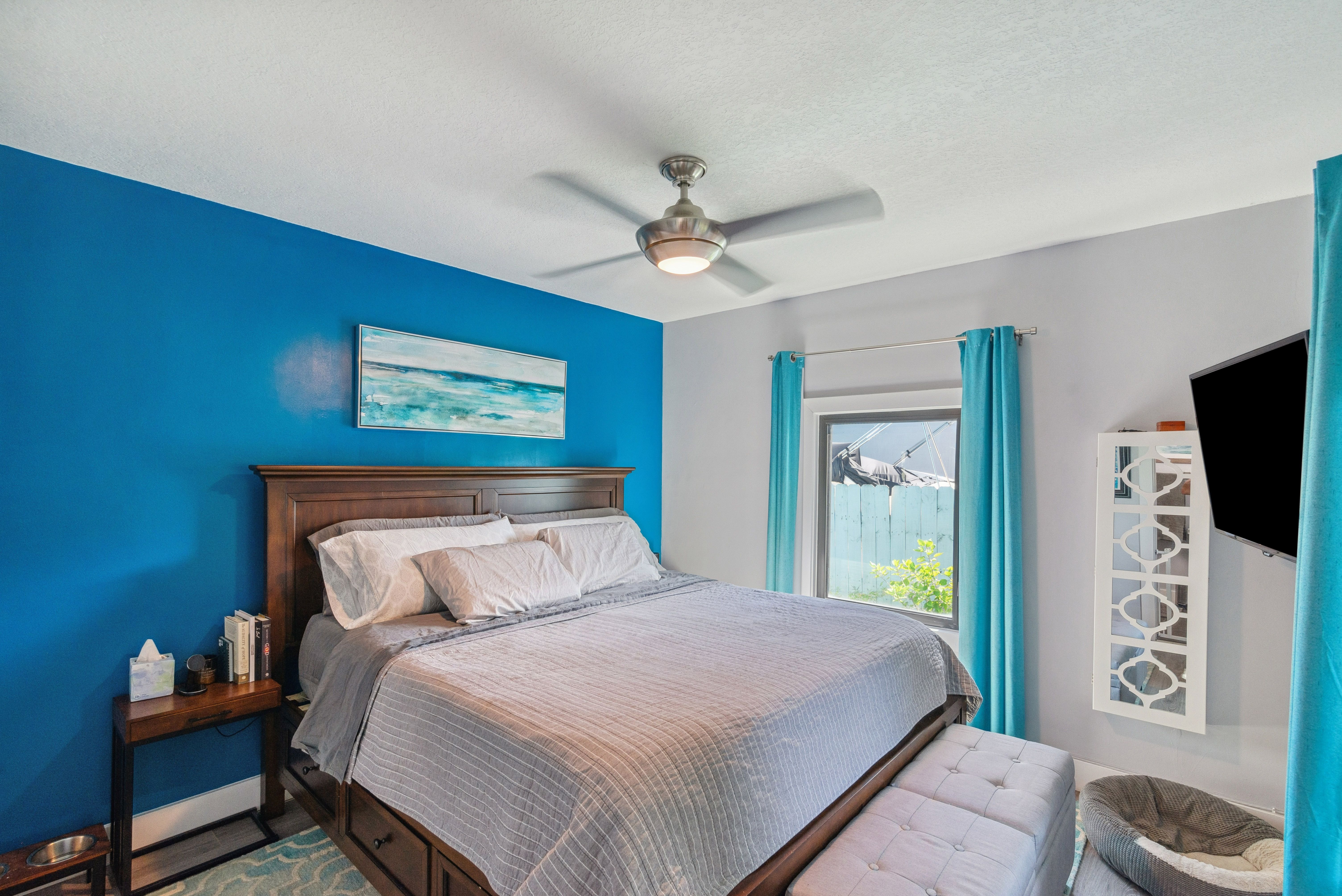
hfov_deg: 96.7
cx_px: 671
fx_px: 597
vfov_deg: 73.8
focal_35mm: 16
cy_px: 448
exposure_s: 1/60
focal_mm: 16
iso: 640
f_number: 7.1
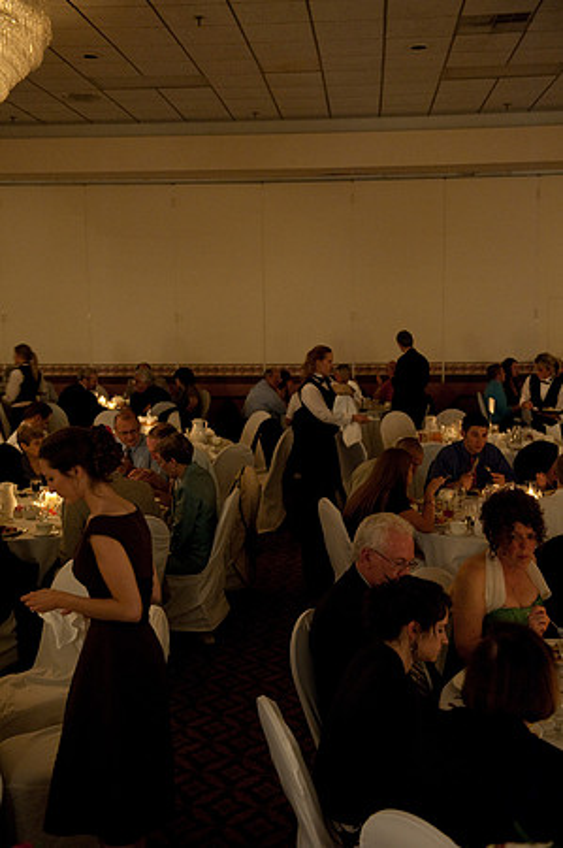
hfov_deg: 30.4
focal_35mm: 44
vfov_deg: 44.5
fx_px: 1034
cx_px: 282
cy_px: 424
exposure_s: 1/40
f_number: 4
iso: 3200
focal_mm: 44
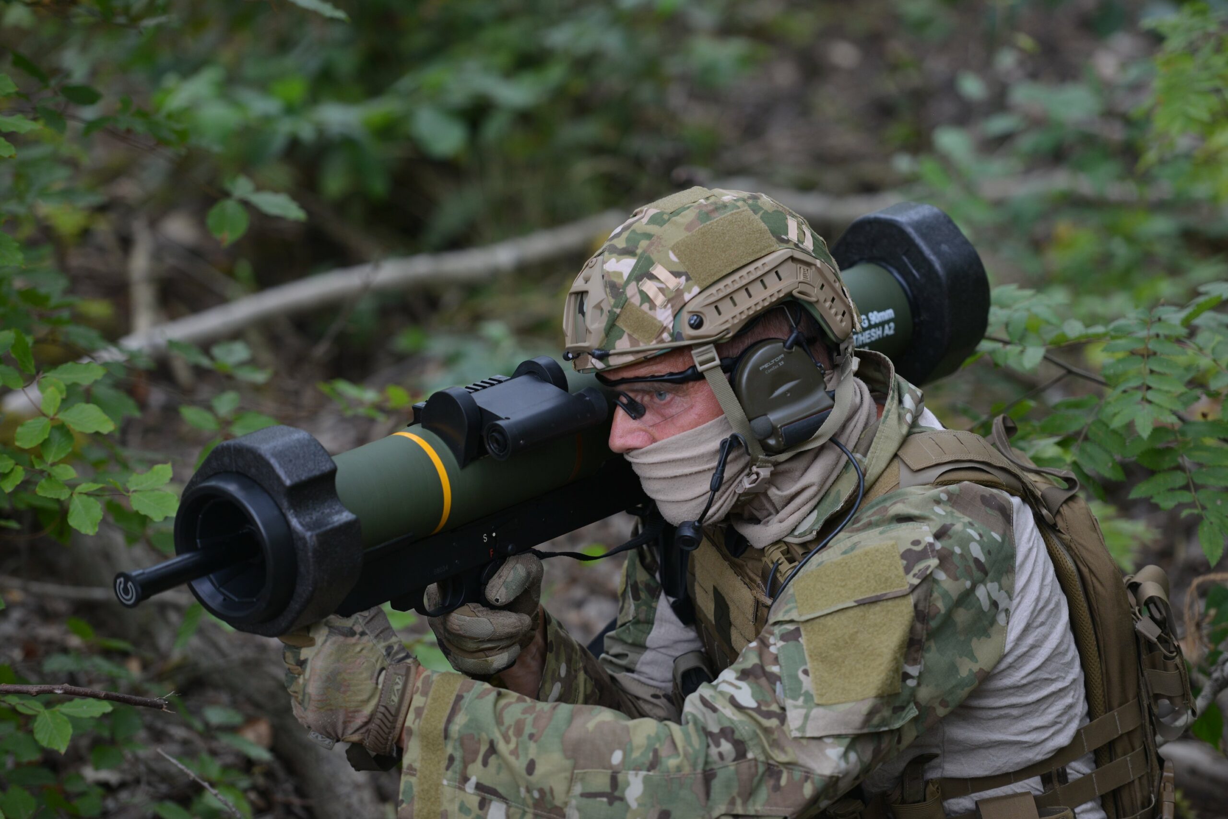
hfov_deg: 12.4
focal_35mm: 165
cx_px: 614
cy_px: 410
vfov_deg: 8.3
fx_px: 5629
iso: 320
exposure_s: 1/250
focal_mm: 165
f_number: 3.2
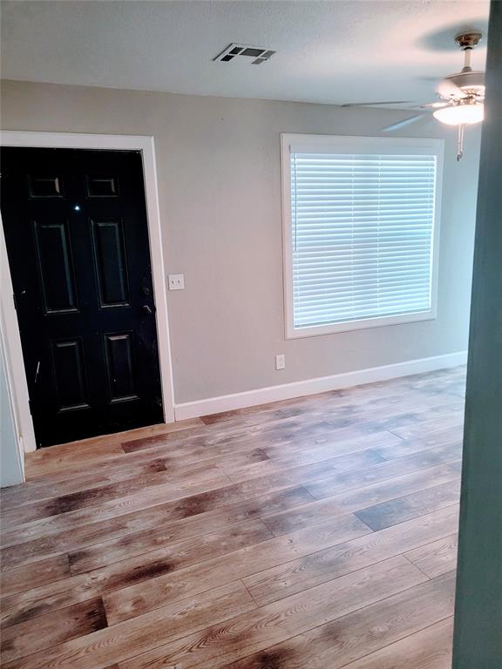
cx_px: 251
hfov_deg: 53.1
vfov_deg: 67.3
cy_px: 334
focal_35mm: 26
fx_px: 503
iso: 250
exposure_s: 1/120
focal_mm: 5.4
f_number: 1.8
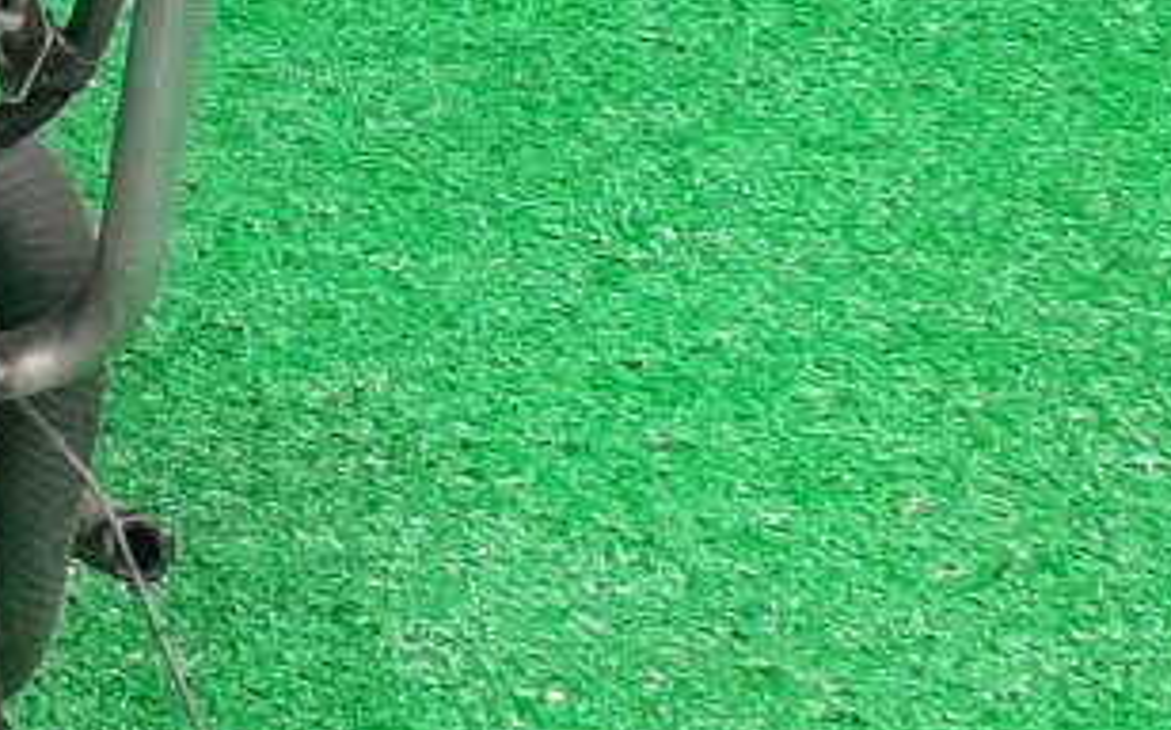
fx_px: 4114
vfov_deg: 9.9
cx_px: -1030
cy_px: -262
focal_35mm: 129
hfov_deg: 14.1
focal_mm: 3.93
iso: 165
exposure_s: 1/50
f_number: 1.7
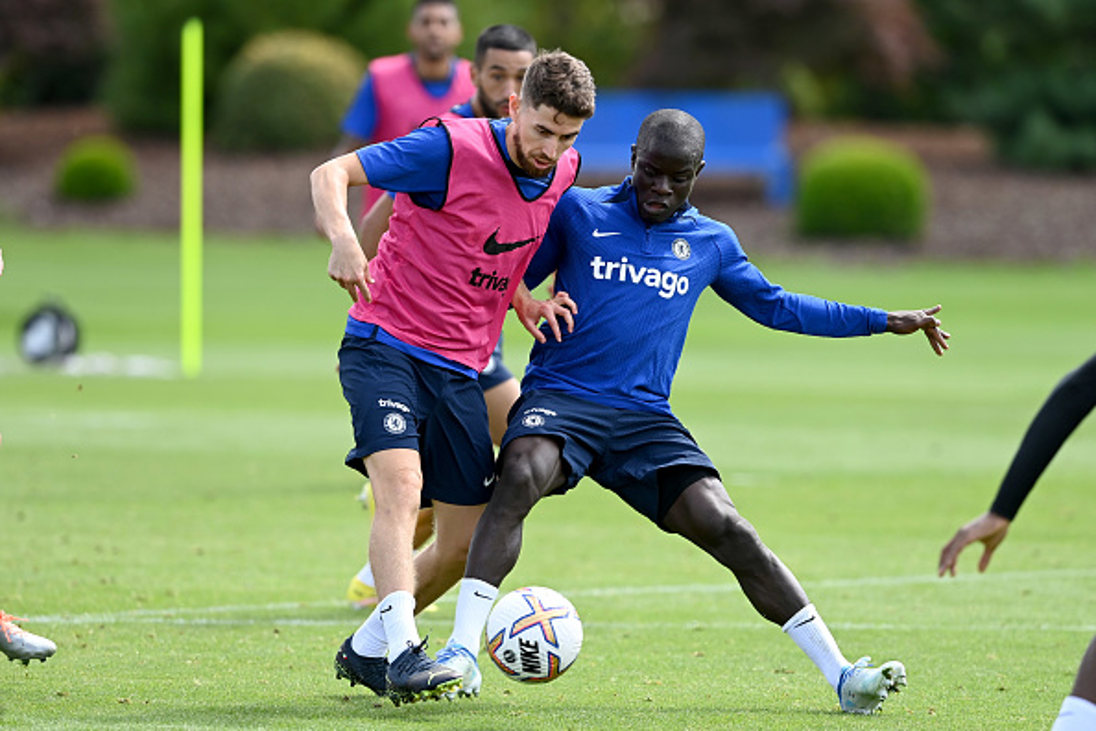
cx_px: 548
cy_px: 366
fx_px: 12177
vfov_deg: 3.4
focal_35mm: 400
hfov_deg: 5.2
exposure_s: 1/1600
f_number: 4
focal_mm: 400
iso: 500
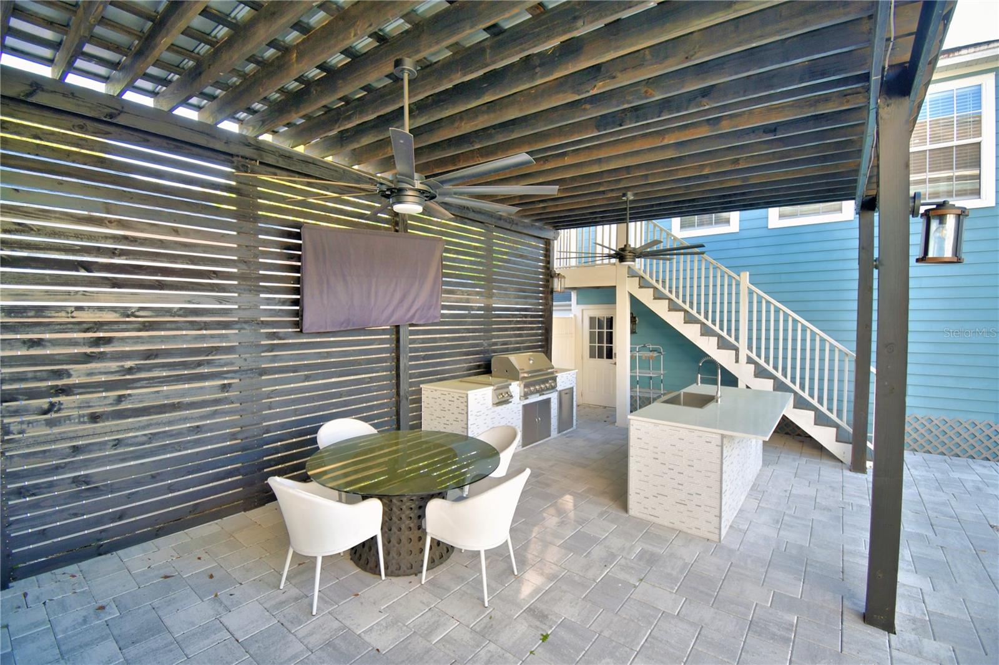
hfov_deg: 100.4
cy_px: 332
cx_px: 500
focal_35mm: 15
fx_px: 416
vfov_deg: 77.3
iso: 200
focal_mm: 10
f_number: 4.5
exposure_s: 1/60
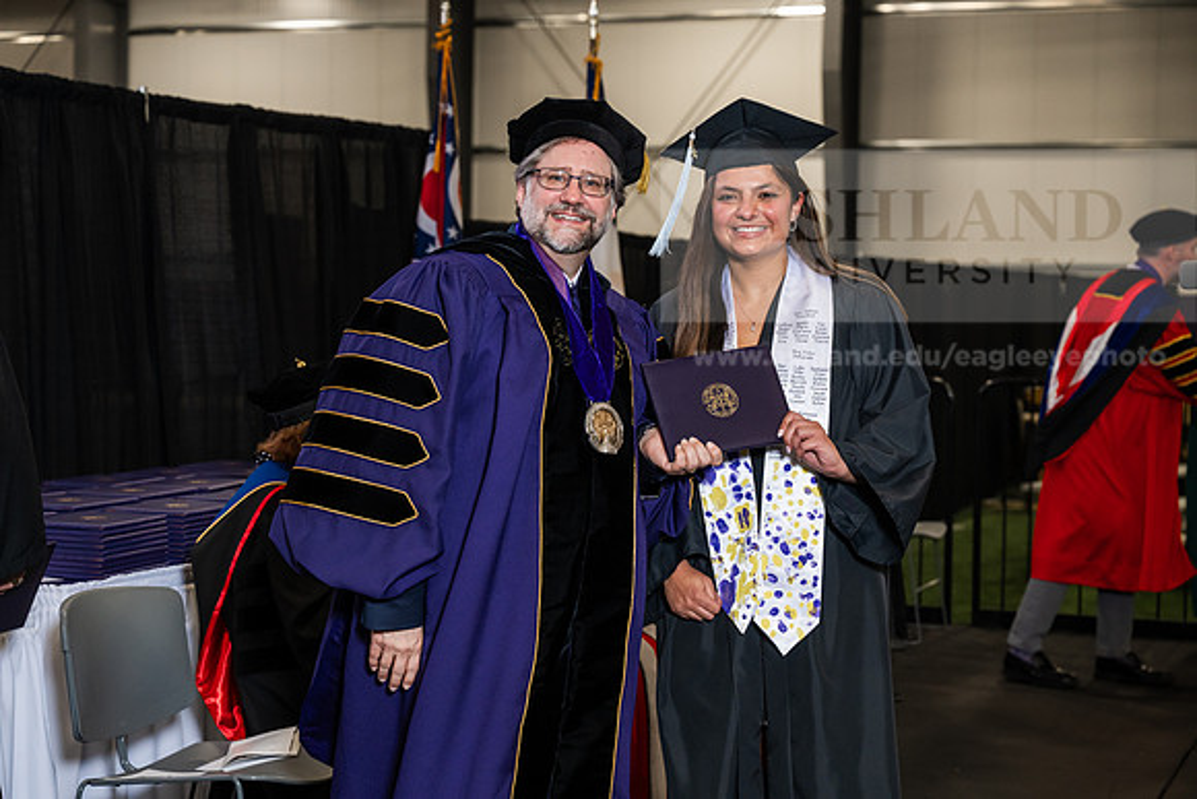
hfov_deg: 28.8
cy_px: 400
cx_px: 598
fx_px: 2328
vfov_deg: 19.5
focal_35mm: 70
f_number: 4.5
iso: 1250
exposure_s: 1/200
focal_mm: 70
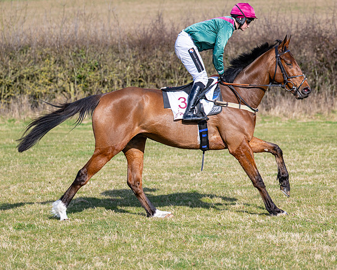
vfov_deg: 10.0
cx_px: 163
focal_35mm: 154
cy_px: 135
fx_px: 1536
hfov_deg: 12.5
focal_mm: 91
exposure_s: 1/2000
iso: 100
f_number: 2.8
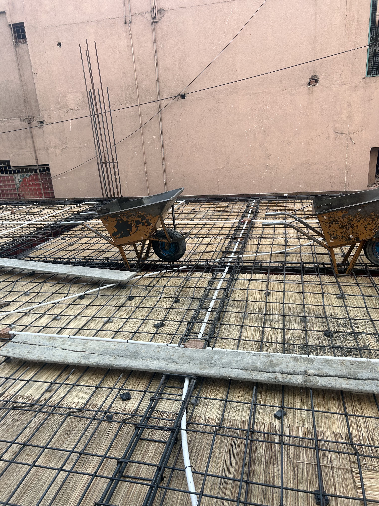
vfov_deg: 67.3
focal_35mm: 26
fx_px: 380
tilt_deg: -19.3
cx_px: 190
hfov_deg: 53.1
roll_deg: +3.8
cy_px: 253
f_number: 1.5
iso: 80
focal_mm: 5.7
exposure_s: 1/121
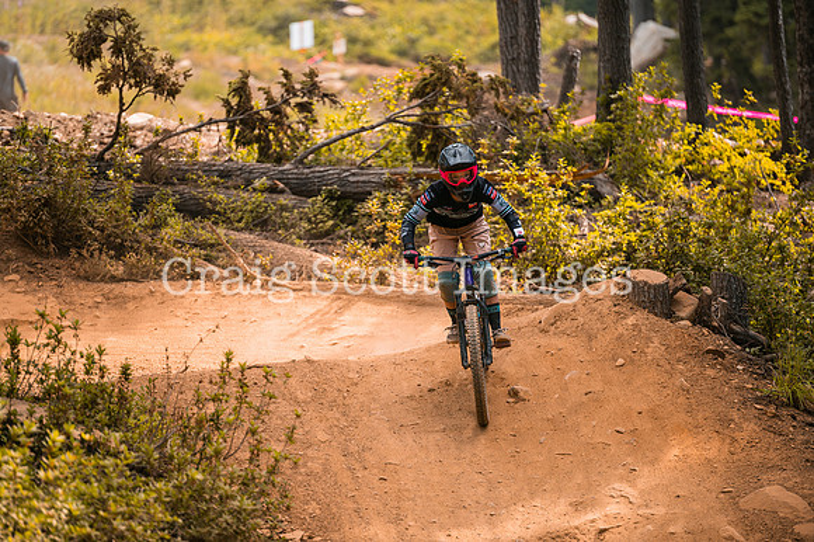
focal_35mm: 200
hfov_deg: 10.3
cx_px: 407
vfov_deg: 6.9
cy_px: 271
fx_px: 4519
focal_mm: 200
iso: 280
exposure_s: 1/1600
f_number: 2.8
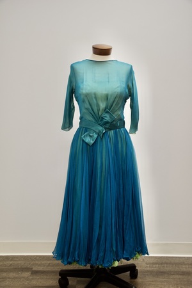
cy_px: 144
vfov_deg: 49.6
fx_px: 312
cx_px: 96
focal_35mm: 39
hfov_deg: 34.2
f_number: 3.8
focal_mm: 26
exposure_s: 1/125
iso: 800
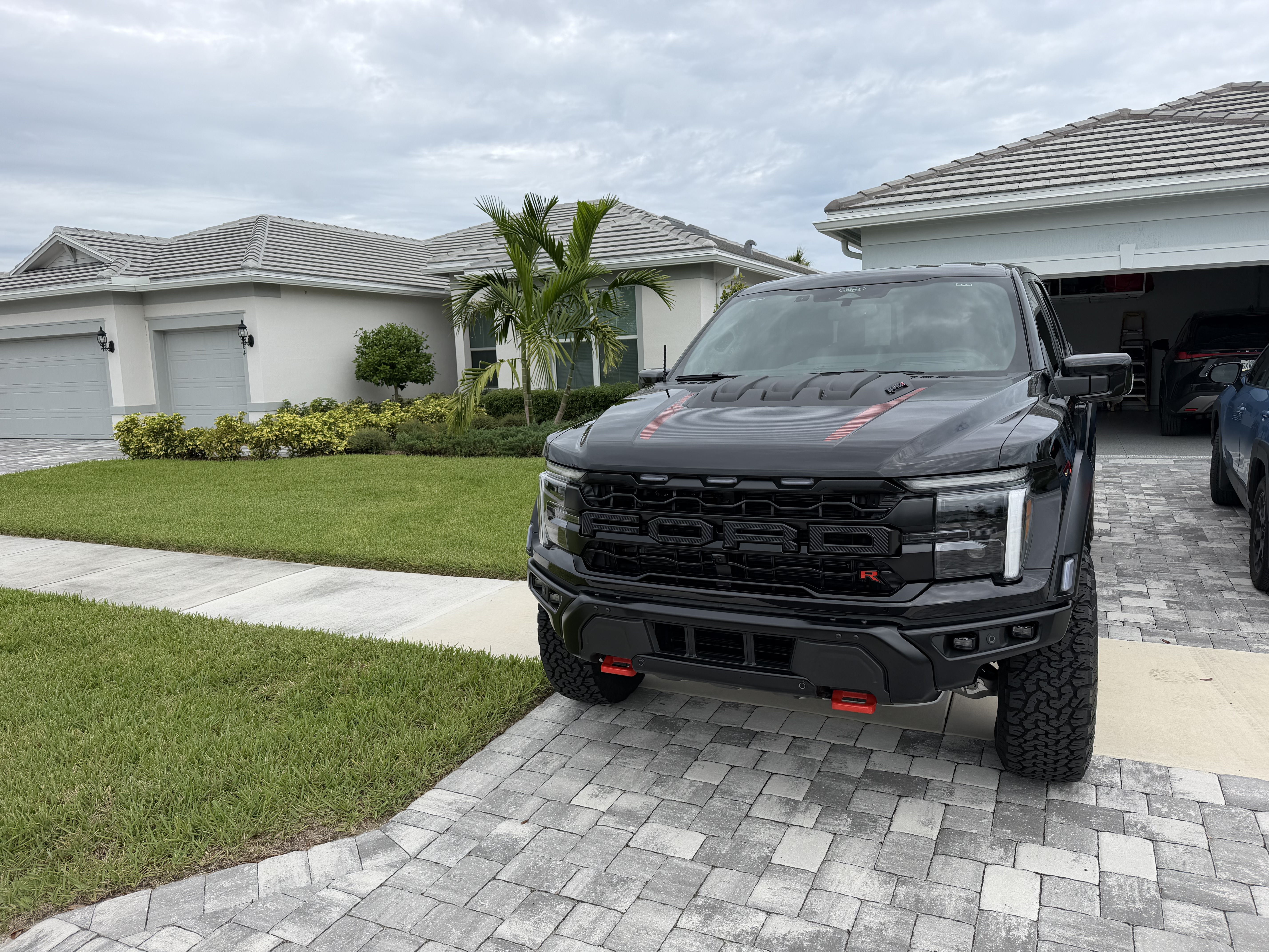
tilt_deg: -8.1
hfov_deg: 71.6
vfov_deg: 56.8
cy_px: 476
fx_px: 880
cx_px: 634
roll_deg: +2.1
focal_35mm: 24
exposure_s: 1/4405
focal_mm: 6.76
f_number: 1.78
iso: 80
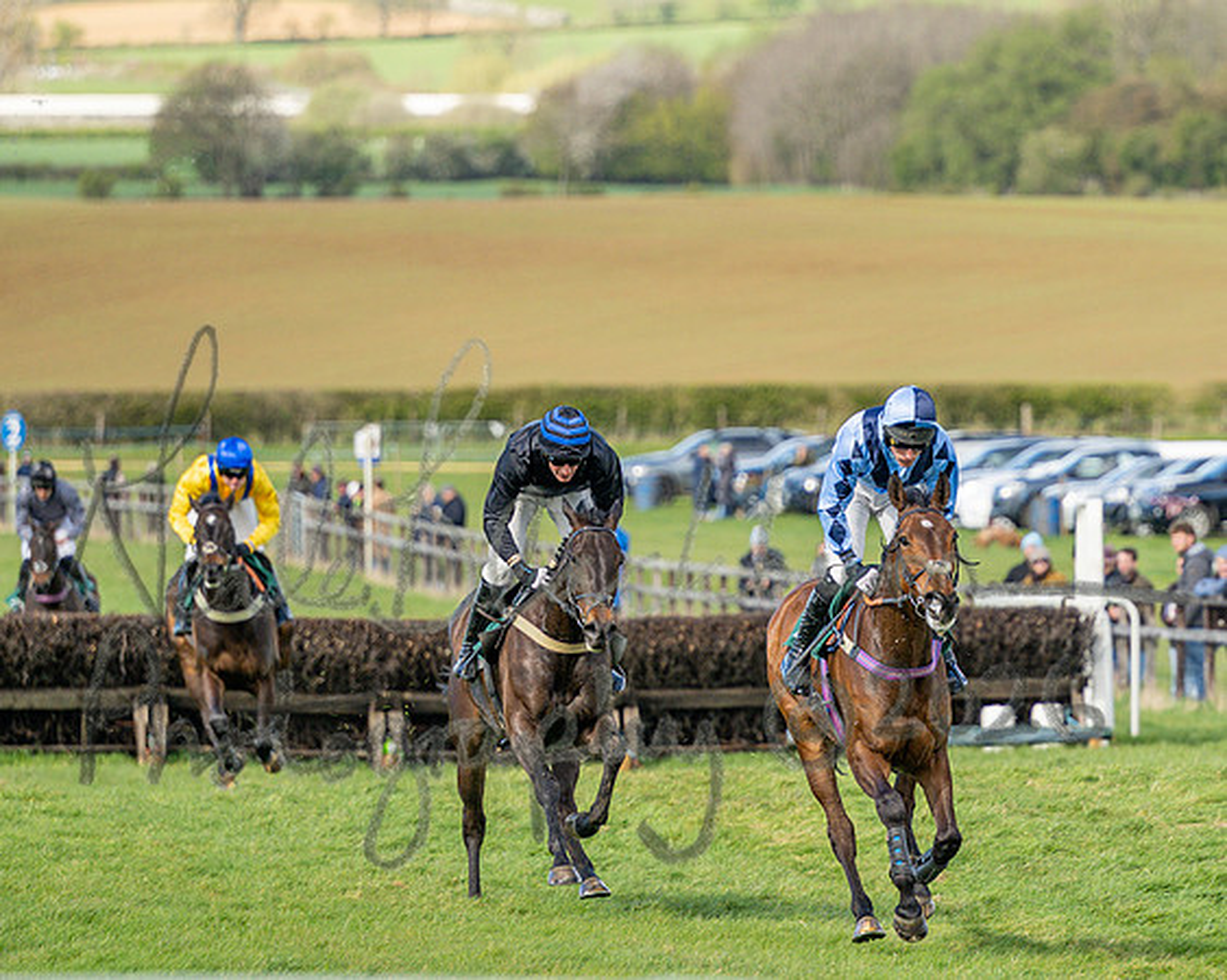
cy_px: 538
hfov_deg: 5.0
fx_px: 13941
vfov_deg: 4.0
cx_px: 1046
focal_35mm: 384
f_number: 2.8
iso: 200
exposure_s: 1/1600
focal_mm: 160
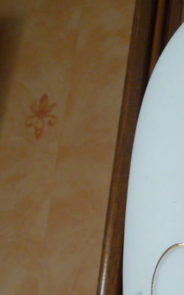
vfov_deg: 26.5
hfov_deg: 15.5
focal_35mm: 76
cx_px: 293
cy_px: 250
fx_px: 610
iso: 200
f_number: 3.3
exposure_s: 1/30
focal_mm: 4.7
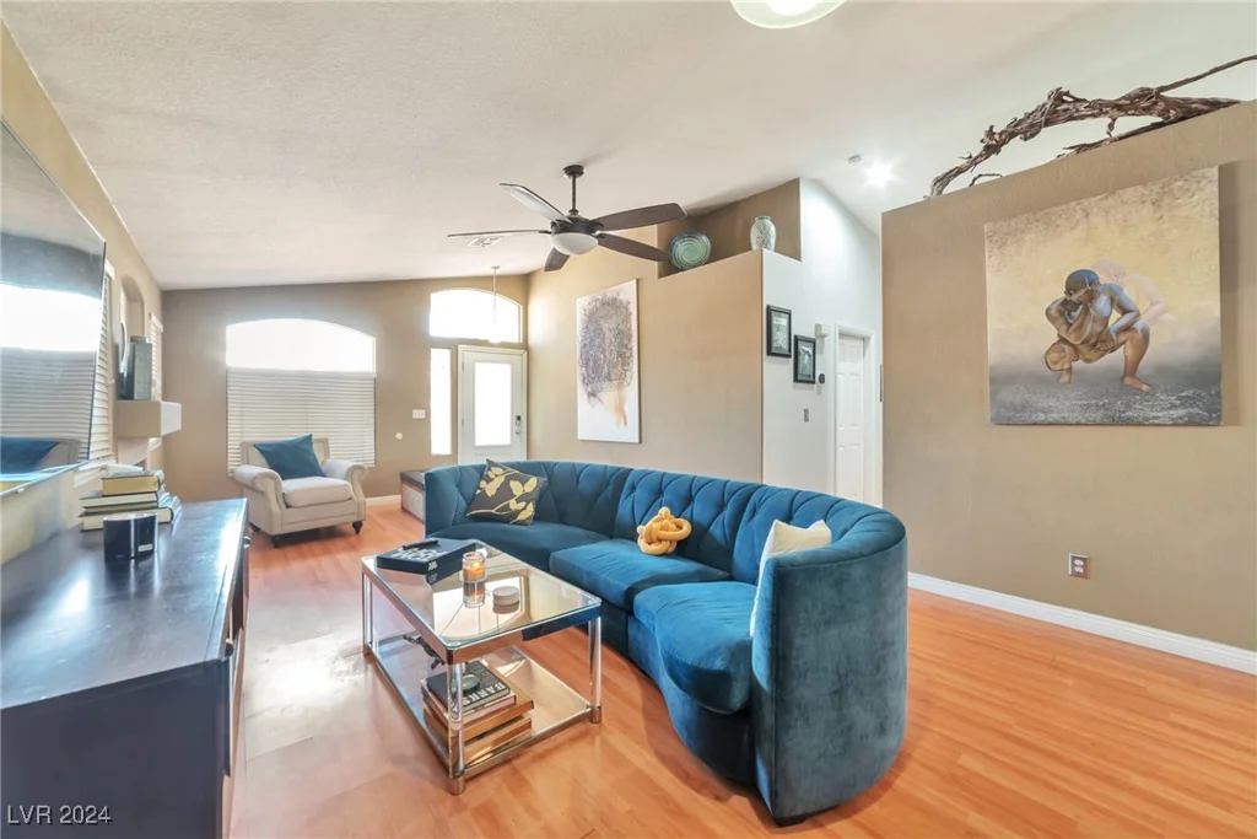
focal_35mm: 14
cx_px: 628
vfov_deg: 81.2
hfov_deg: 104.2
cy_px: 420
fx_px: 489
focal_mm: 14
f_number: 11
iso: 100
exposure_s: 2.5
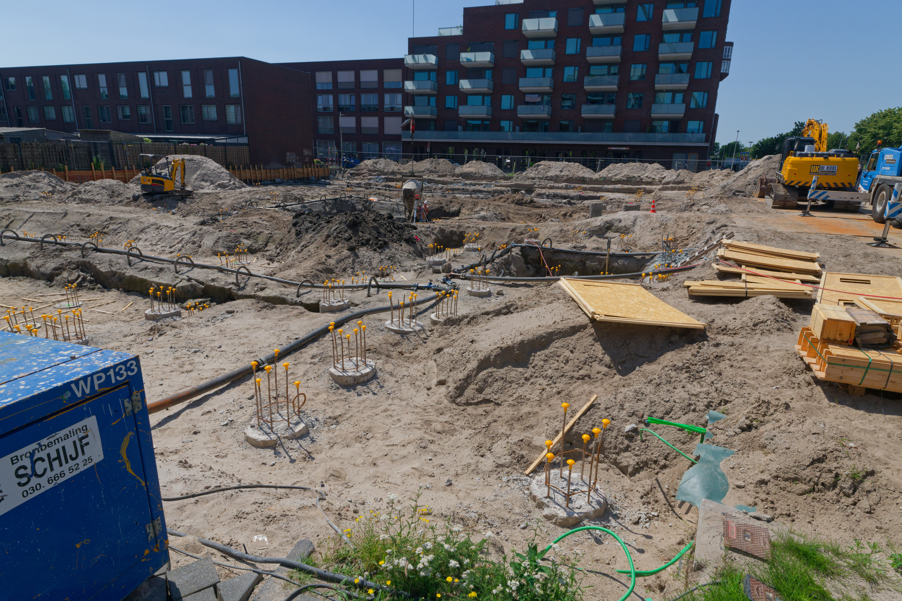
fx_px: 501
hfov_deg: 84.0
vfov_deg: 61.9
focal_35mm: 20
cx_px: 451
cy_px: 300
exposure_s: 1/640
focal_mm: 20
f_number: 16
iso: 360
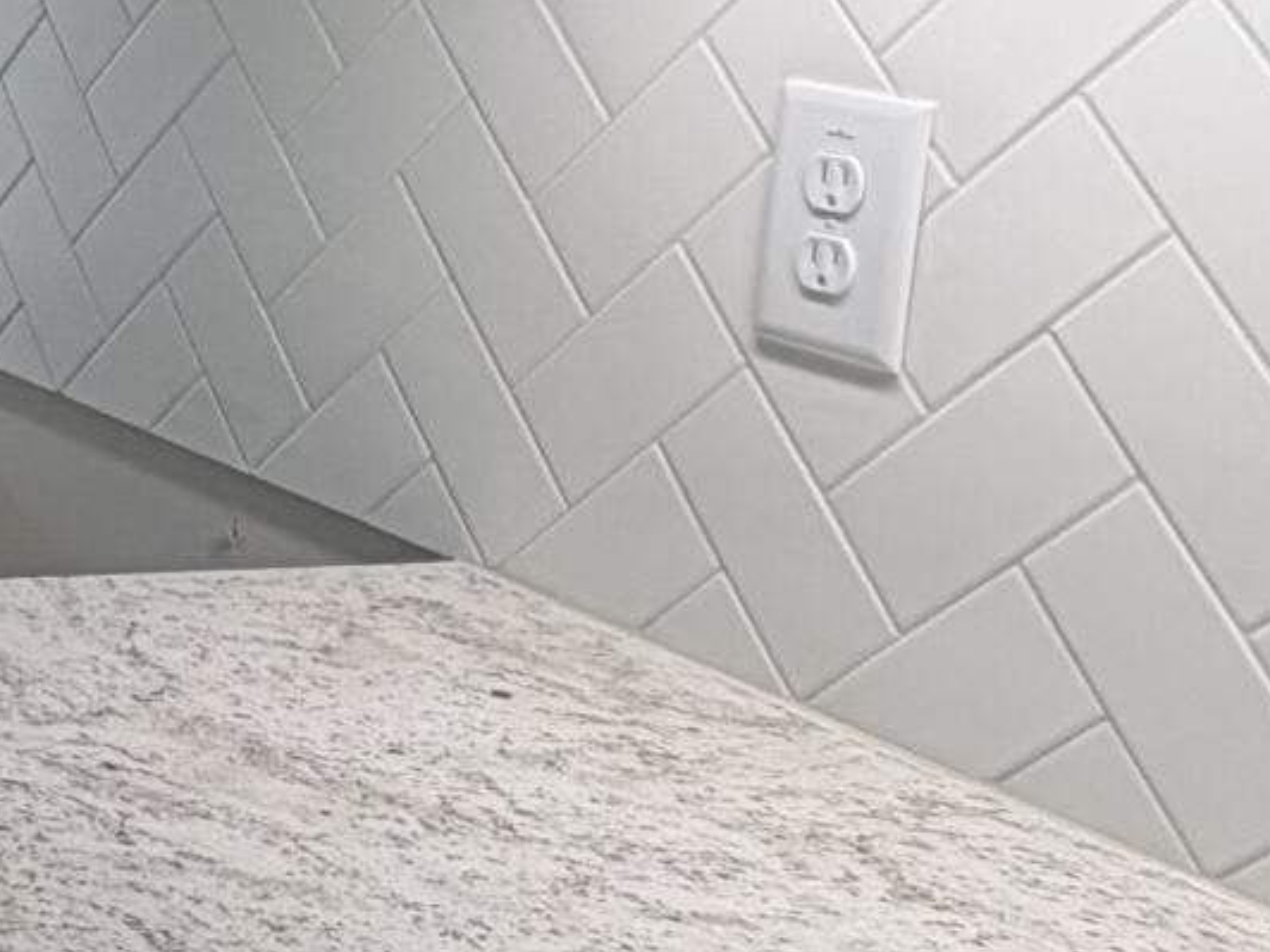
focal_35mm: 79
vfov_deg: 18.4
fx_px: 2898
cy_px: 107
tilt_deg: -8.2
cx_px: -1003
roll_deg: -0.9
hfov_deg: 19.0
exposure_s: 1/120
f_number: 2.2
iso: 125
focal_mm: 2.22
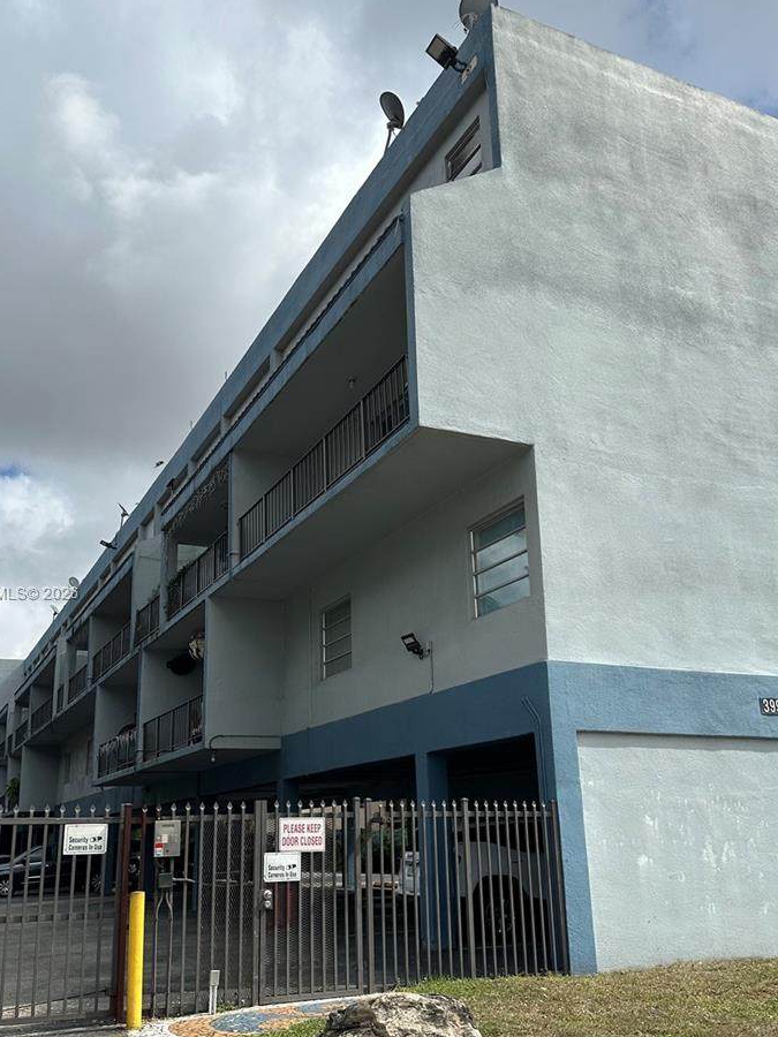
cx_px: 384
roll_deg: +0.6
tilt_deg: +15.5
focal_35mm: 32
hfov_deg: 44.2
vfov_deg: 56.6
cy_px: 595
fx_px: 959
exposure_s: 1/5848
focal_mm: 6.86
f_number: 1.78
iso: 80
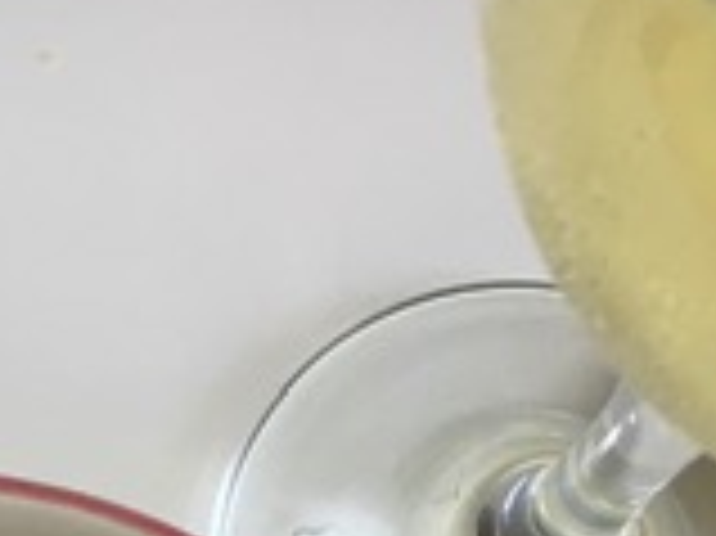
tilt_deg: -82.9
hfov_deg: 16.3
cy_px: 941
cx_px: -77
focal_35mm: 117
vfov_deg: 11.8
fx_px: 2418
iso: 32
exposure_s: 1/30
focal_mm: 4.15
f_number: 2.2
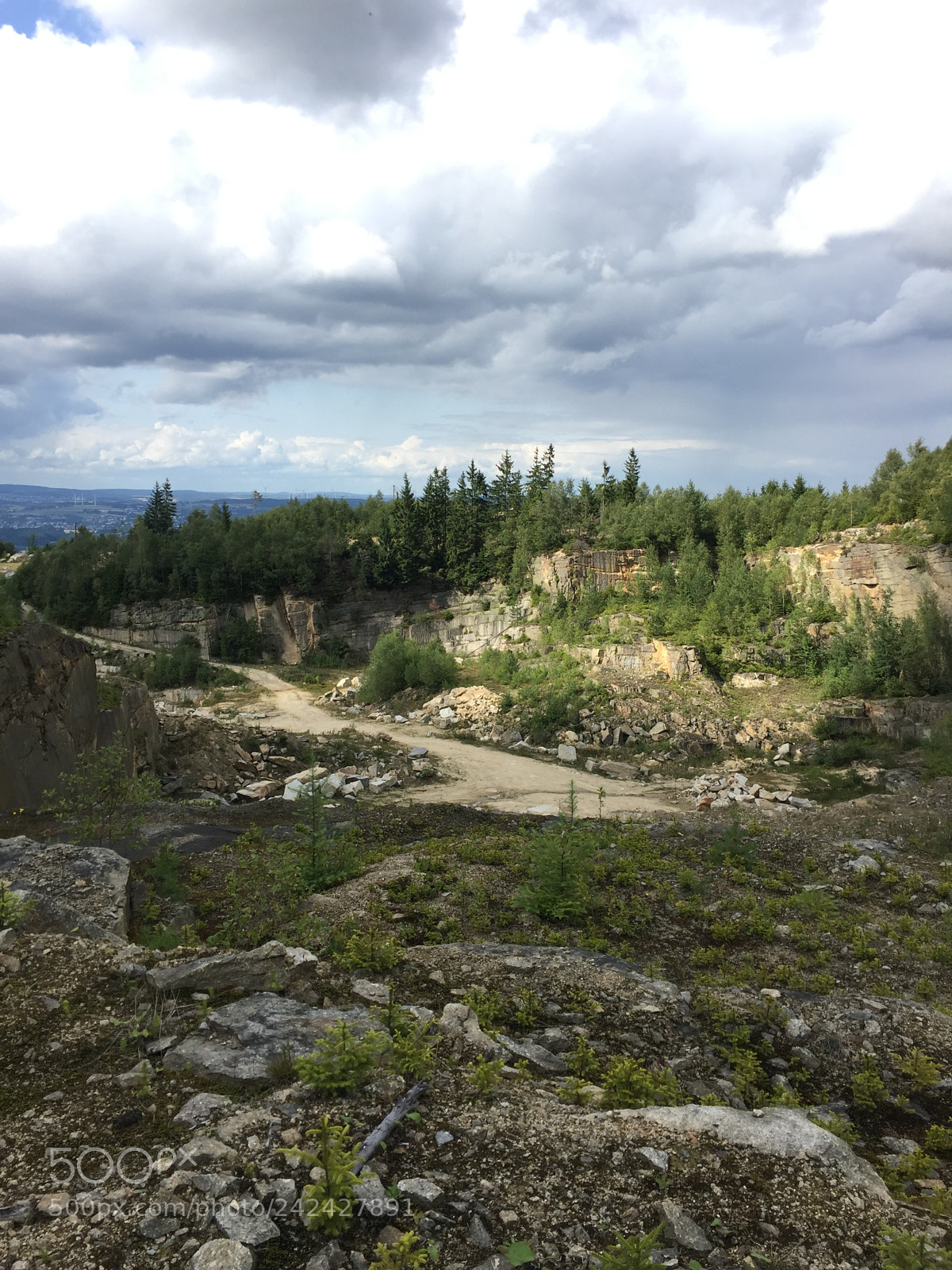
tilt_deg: -7.3
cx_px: 476
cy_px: 635
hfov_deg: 48.2
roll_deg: -0.3
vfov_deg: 61.7
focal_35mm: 29
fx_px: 1063
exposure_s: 1/1041
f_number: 2.2
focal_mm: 4.15
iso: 32
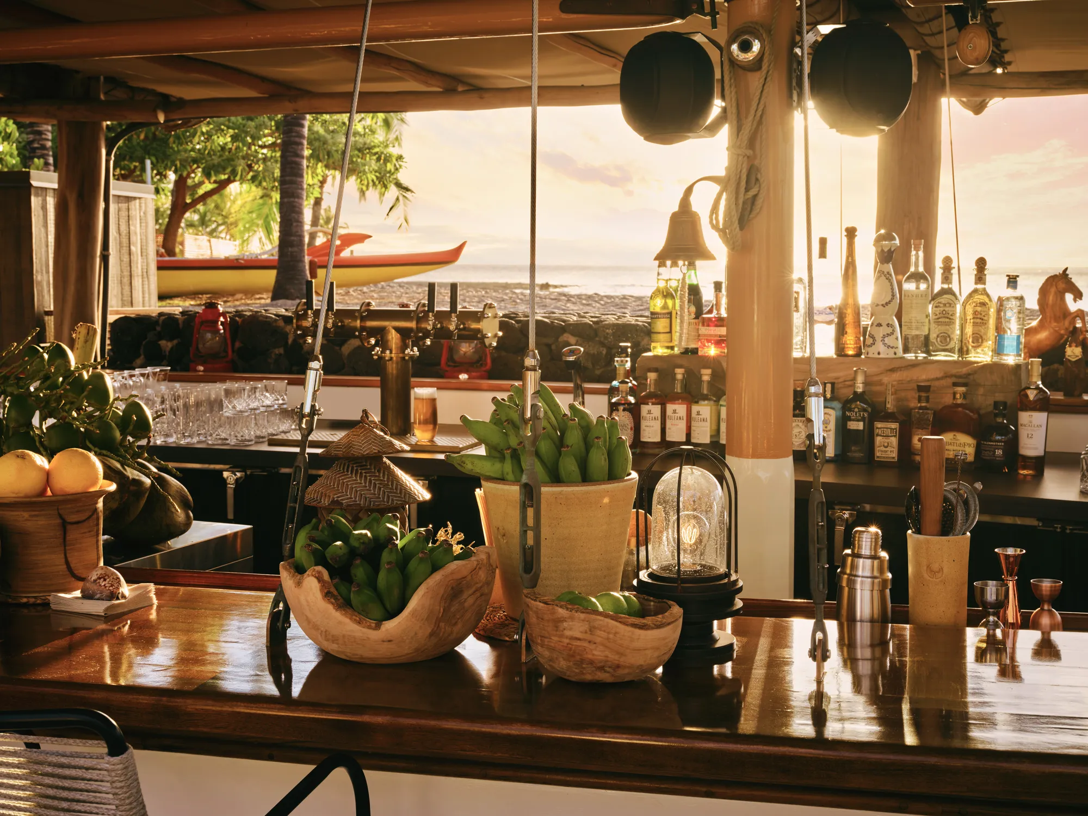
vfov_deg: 30.9
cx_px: 544
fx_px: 1477
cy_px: 408
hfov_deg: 40.4
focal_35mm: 47
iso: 160
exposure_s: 1/6
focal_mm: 59.6
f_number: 16
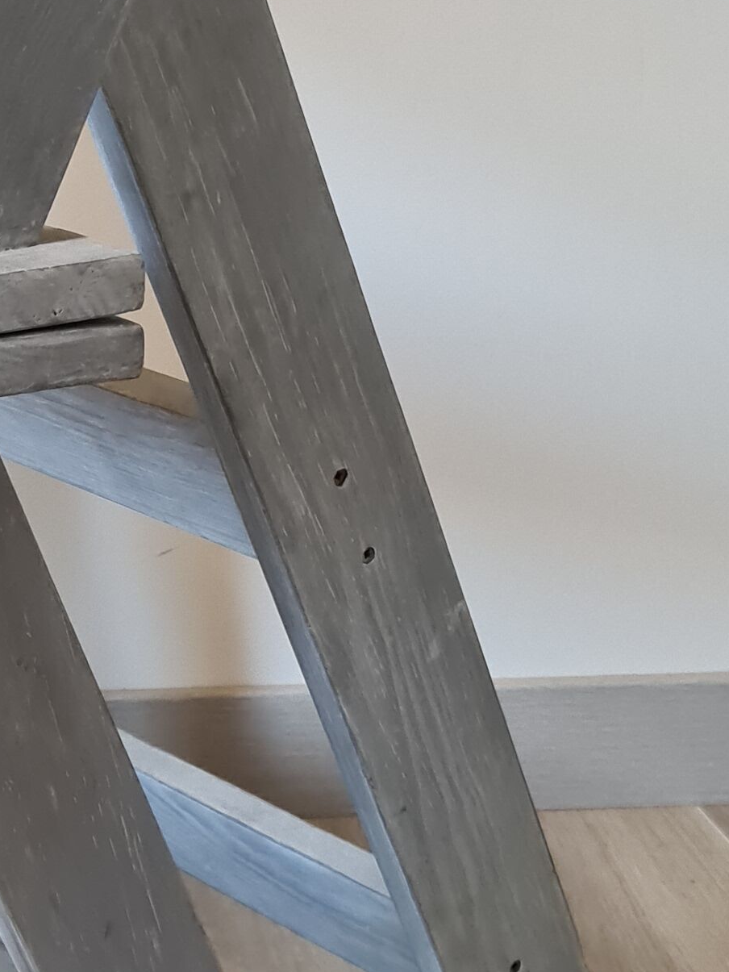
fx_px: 2442
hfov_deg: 16.3
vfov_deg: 22.4
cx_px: -153
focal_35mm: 87
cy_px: 685
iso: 400
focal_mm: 5.4
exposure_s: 1/50
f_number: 1.8
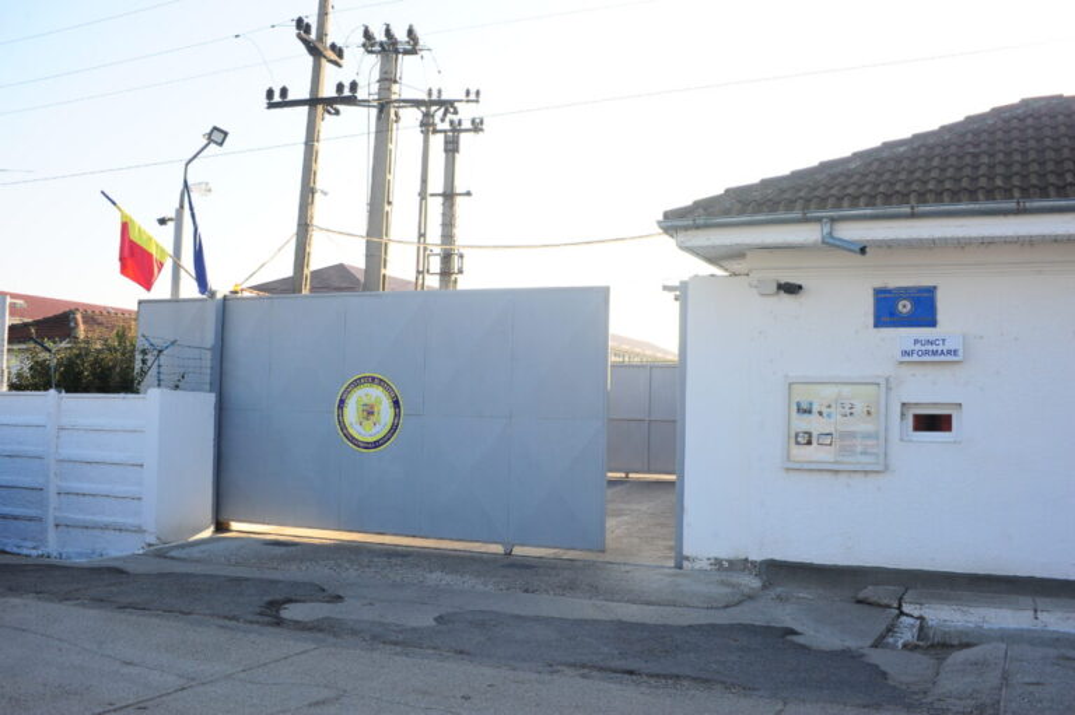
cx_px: 538
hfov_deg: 54.5
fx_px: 1044
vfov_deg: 37.8
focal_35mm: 35
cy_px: 358
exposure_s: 1/320
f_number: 11
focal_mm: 35
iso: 640
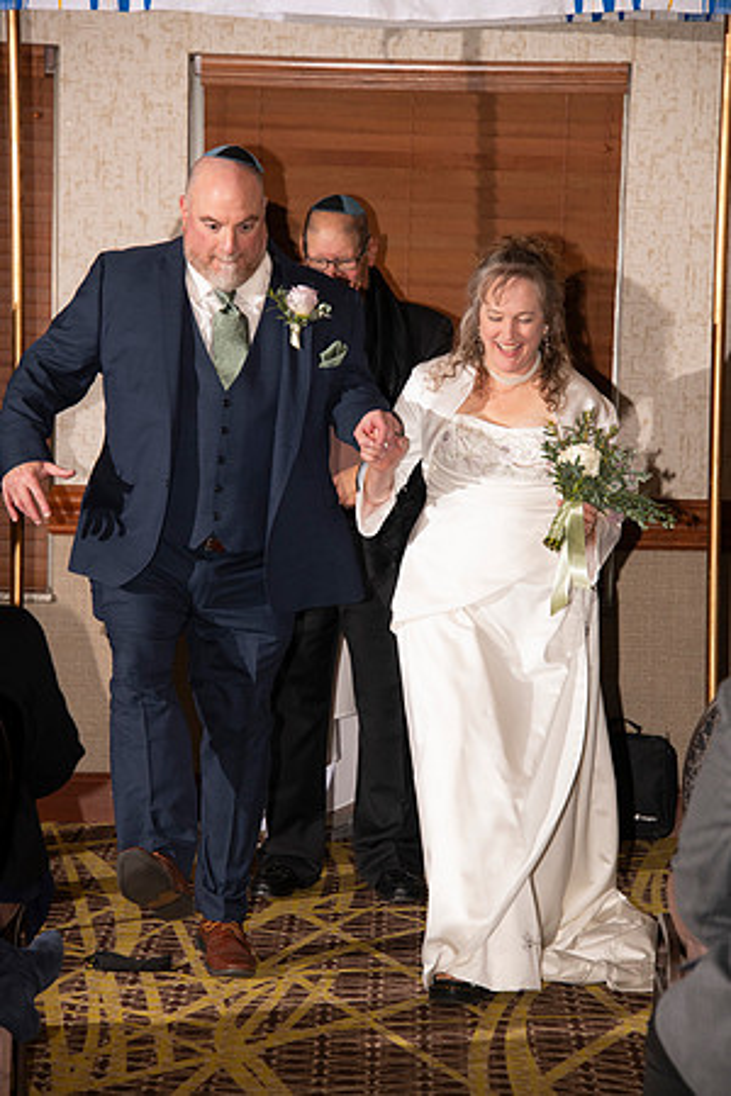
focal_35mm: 170
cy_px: 548
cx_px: 366
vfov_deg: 12.1
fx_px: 5178
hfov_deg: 8.1
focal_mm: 170
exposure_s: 1/160
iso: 1000
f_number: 7.1
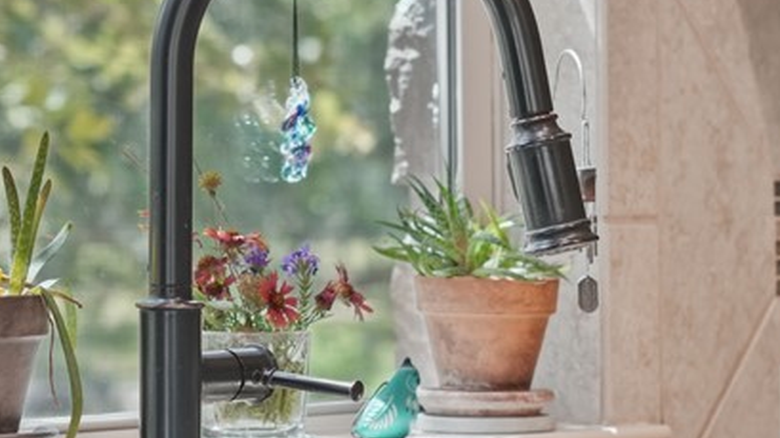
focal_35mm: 139
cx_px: 349
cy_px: 267
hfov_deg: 15.4
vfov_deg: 8.7
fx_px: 2875
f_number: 2.8
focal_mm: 50
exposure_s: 1/500
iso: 1250
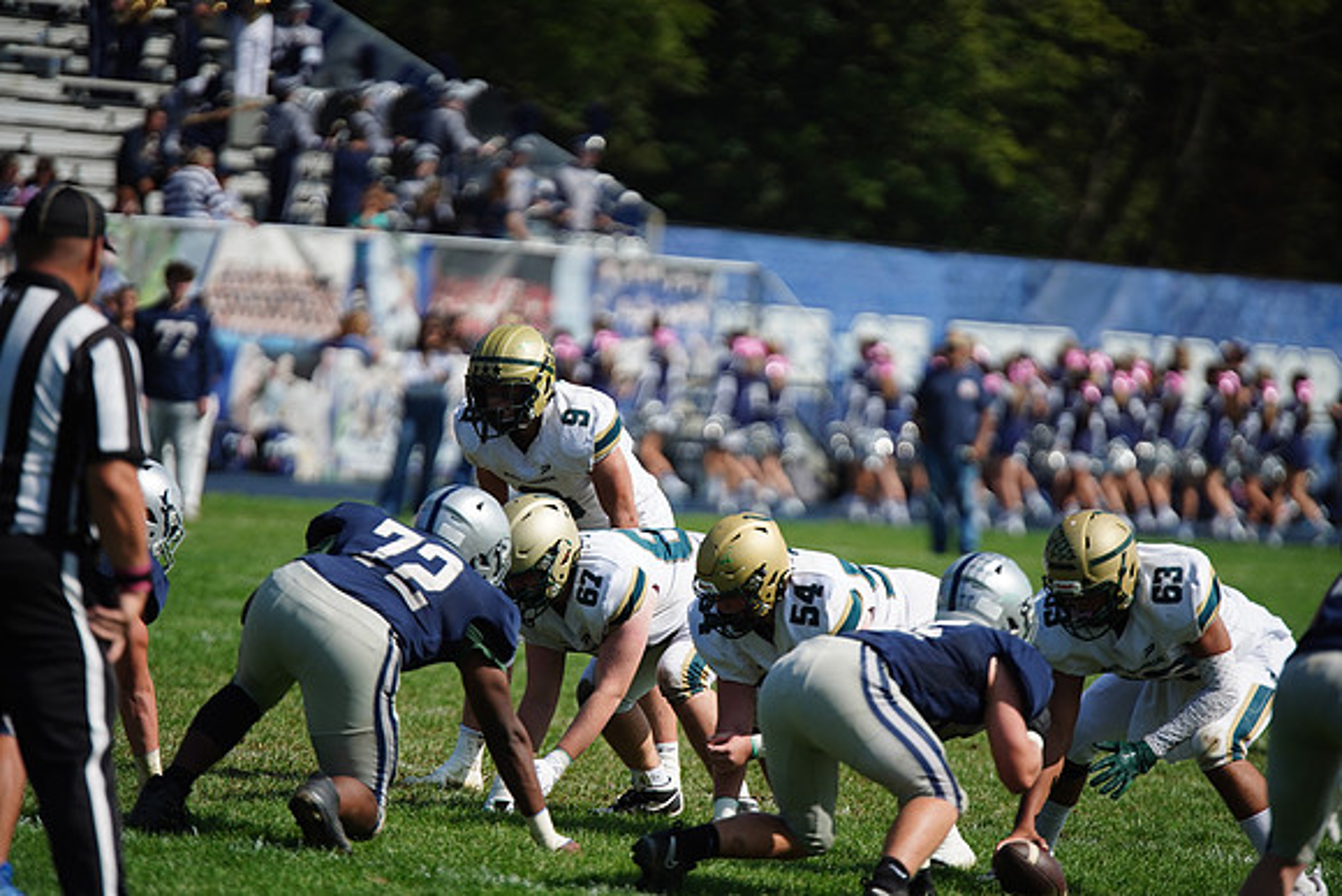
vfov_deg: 4.6
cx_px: 671
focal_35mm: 300
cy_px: 448
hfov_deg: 6.9
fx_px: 11185
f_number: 2.8
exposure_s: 1/8000
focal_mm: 300
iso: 400
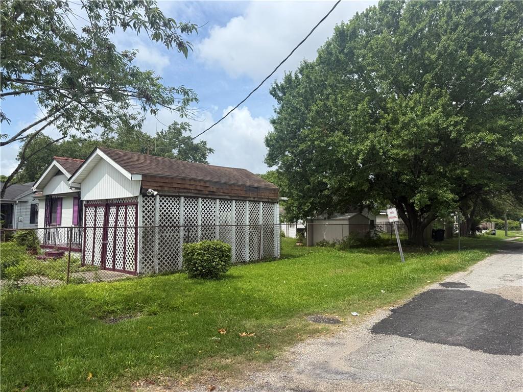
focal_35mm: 24
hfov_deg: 71.6
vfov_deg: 56.8
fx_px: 363
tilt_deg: +5.2
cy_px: 196
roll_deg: +0.0
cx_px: 262
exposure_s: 1/3759
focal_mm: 6.76
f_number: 1.78
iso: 80
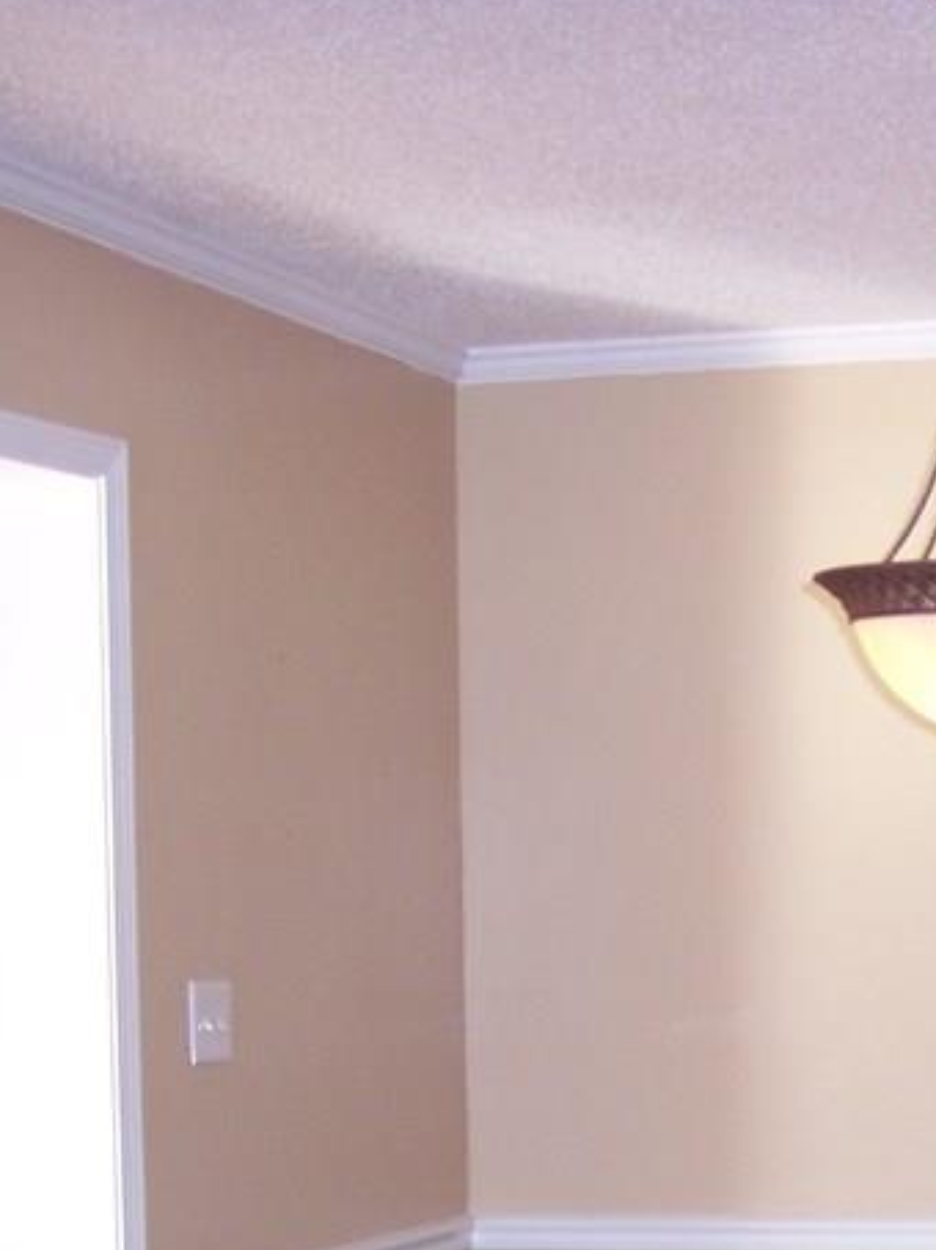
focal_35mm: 88
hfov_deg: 16.2
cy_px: 999
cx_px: 1057
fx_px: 3176
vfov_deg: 22.0
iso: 140
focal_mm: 8
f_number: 2.8
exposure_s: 1/60
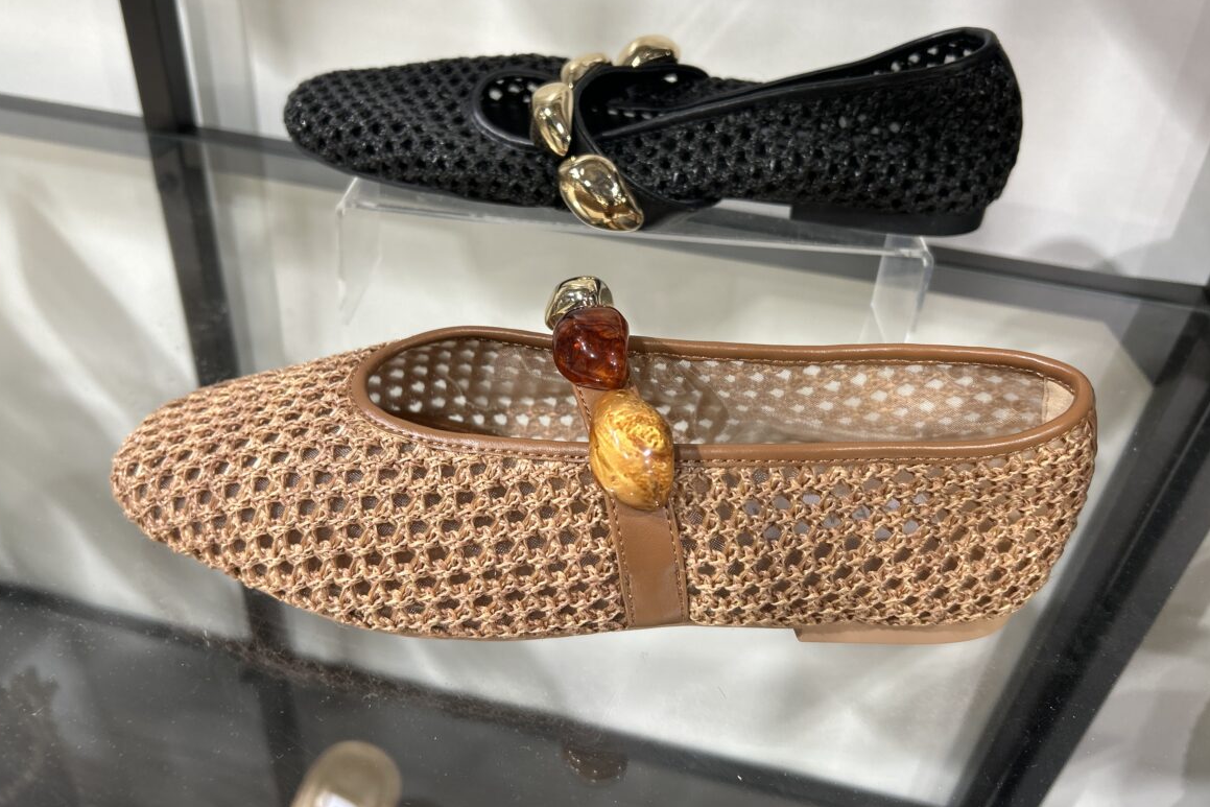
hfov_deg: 65.5
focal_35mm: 28
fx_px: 941
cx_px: 594
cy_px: 377
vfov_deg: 46.4
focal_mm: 5.7
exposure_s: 1/100
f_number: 1.5
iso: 125
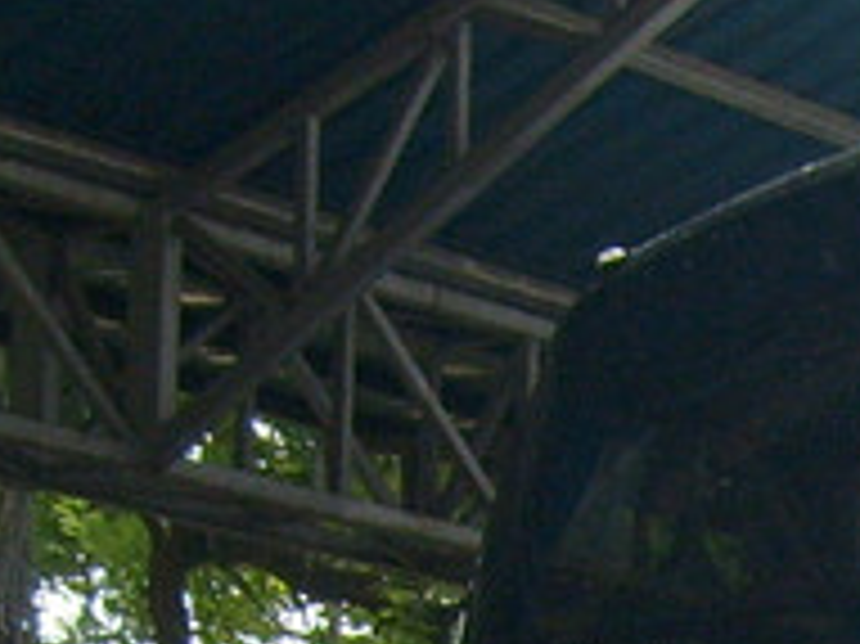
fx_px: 4866
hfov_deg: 9.7
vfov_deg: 7.2
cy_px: 1392
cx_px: 1421
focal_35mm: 196
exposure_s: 1/90
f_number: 7.1
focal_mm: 5.8
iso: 80
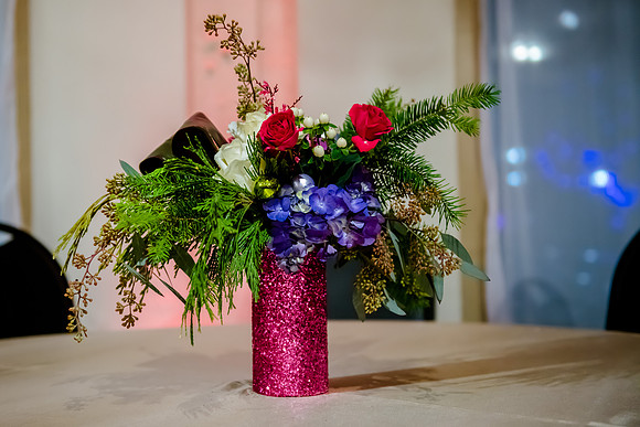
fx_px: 932
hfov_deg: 37.8
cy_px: 197
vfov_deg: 25.8
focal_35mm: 52
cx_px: 259
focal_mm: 44
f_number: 2.8
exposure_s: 1/160
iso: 4000
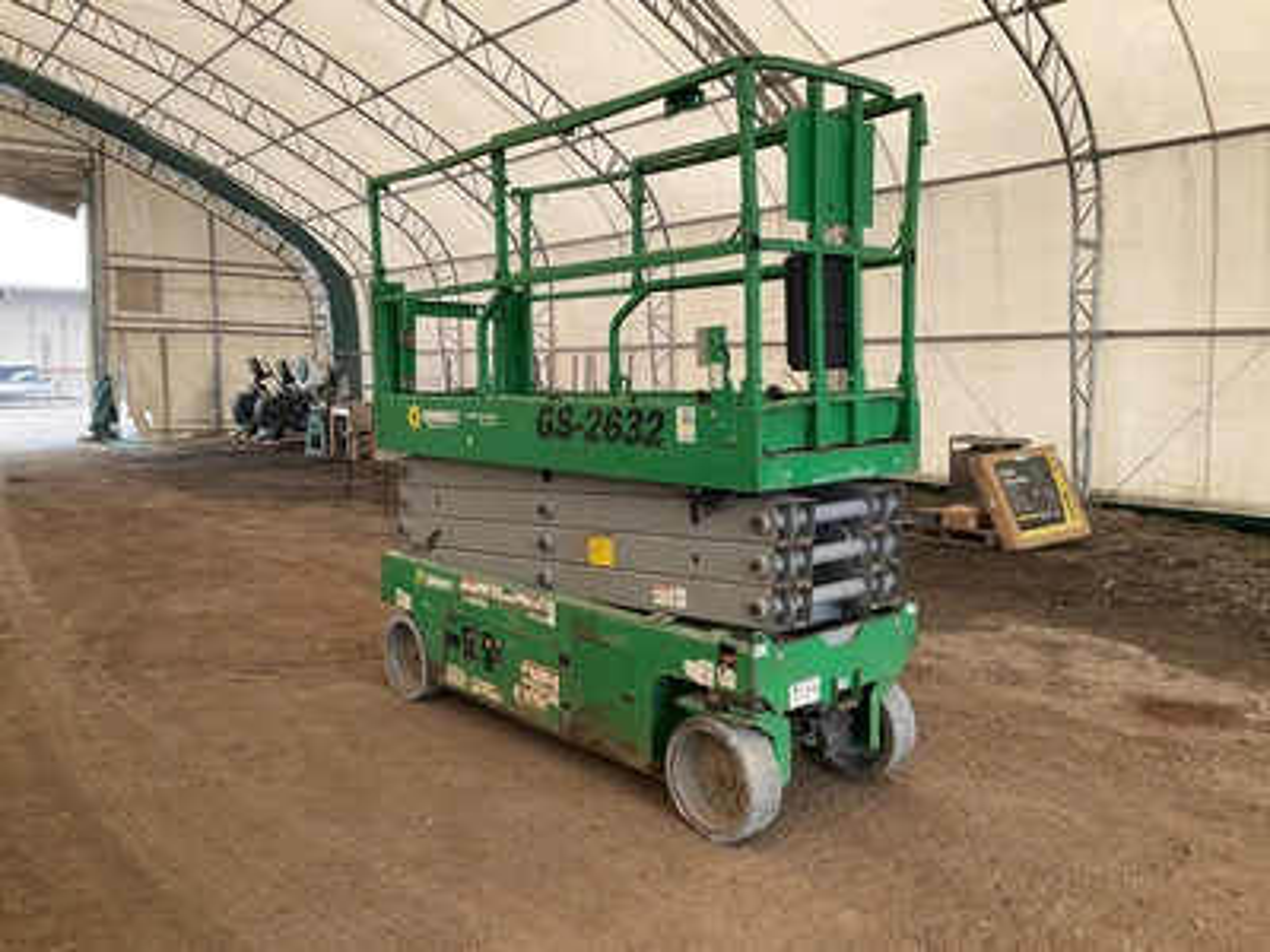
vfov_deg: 48.2
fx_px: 1064
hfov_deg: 61.7
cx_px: 635
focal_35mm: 29
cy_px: 476
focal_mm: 3
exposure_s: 1/122
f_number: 1.8
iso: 20
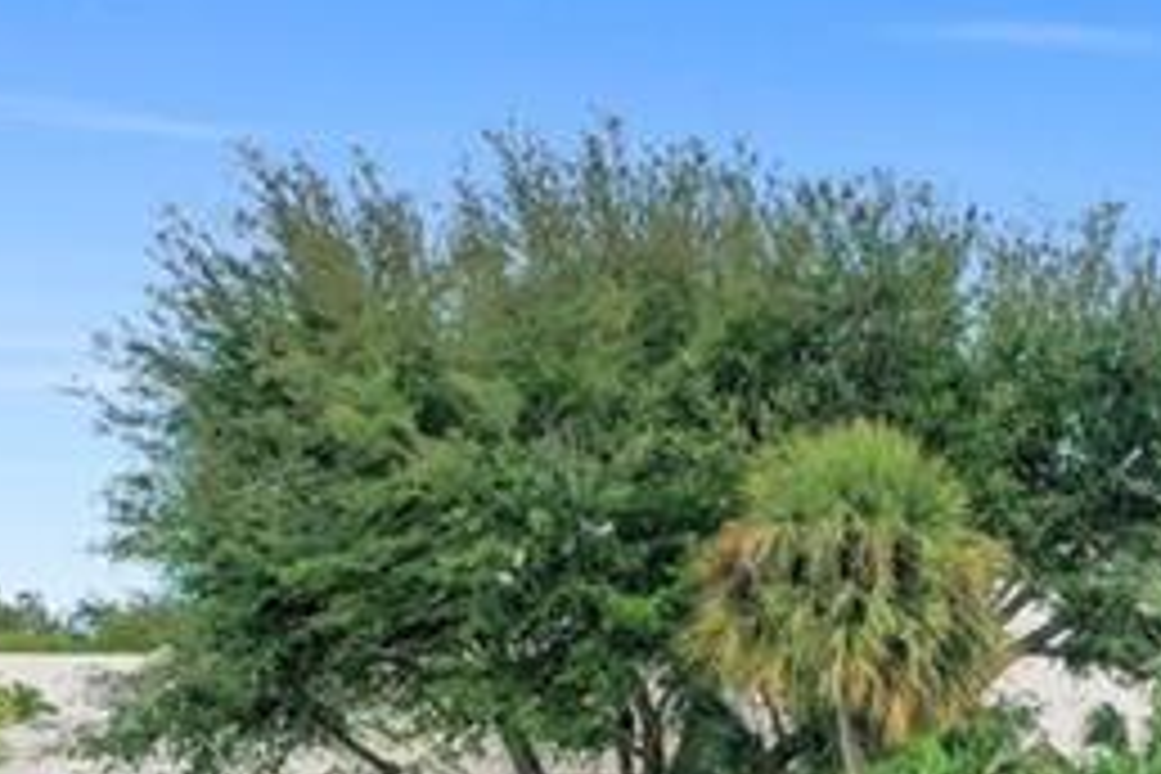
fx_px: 3579
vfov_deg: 11.9
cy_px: 1089
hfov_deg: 18.1
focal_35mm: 111
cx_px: 1080
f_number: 4.5
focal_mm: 10.26
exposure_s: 1/400
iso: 100
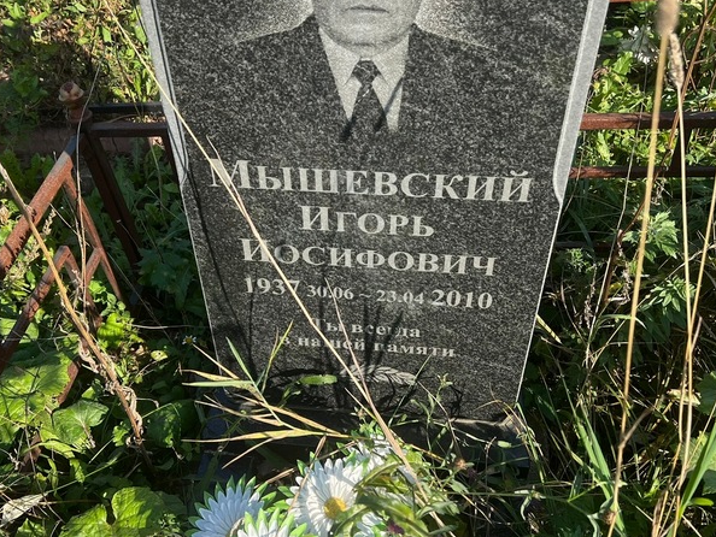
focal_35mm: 35
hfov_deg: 52.6
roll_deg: +9.9
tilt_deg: -39.4
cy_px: 222
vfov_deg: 40.6
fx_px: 724
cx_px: 336
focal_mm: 5.7
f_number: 1.5
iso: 50
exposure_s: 1/1266
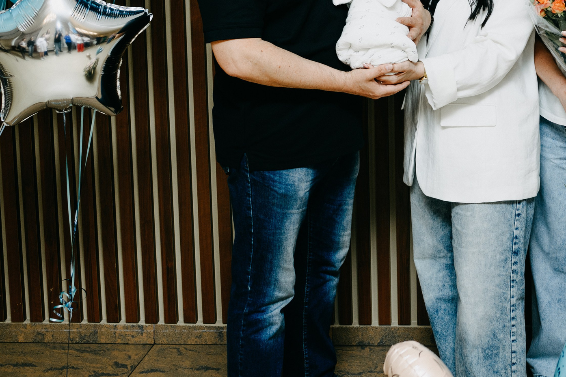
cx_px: 538
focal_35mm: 73
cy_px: 19
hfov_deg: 26.5
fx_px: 1148
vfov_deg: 18.3
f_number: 4
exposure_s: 1/160
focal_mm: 35
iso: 200
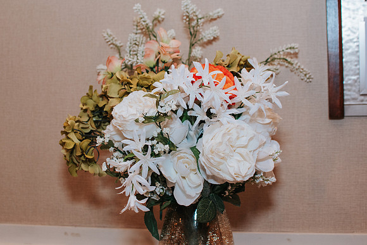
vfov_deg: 23.3
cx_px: 163
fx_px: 595
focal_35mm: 58
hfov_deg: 34.3
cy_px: 109
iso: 800
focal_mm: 35
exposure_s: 1/200
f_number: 3.2
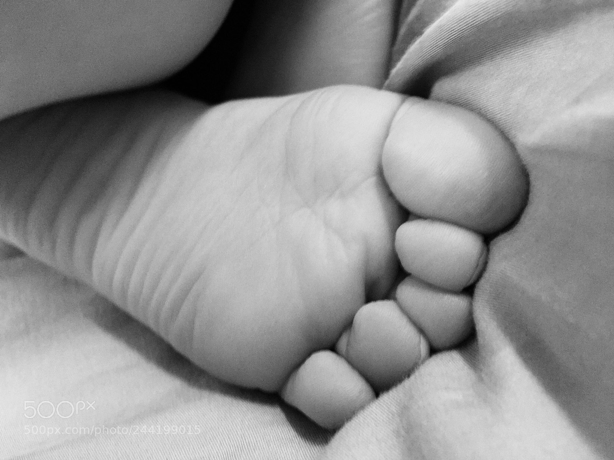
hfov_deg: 61.7
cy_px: 230
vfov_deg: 48.2
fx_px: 514
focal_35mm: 29
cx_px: 307
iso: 320
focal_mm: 4.15
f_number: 2.2
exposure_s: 1/15
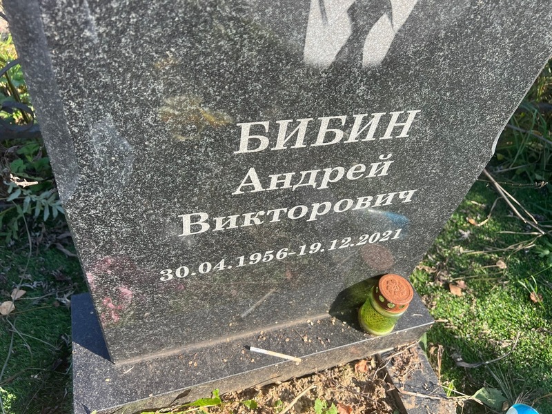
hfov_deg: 67.3
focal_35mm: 26
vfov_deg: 53.1
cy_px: 207
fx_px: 415
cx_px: 276
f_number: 1.5
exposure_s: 1/917
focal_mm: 5.7
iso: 50
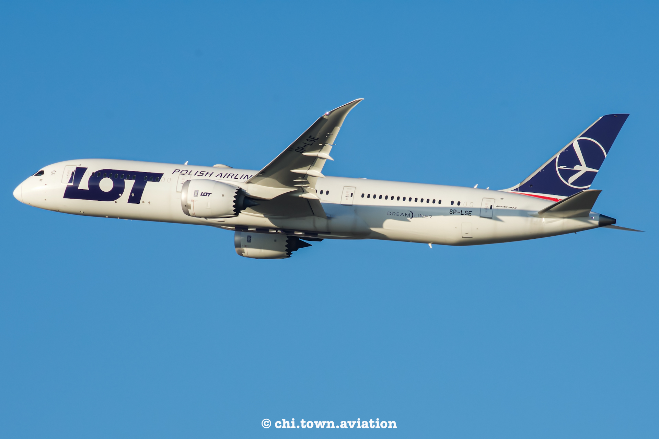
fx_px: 5079
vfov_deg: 5.0
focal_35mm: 278
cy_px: 220
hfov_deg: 7.4
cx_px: 330
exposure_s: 1/400
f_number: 16
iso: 400
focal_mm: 185
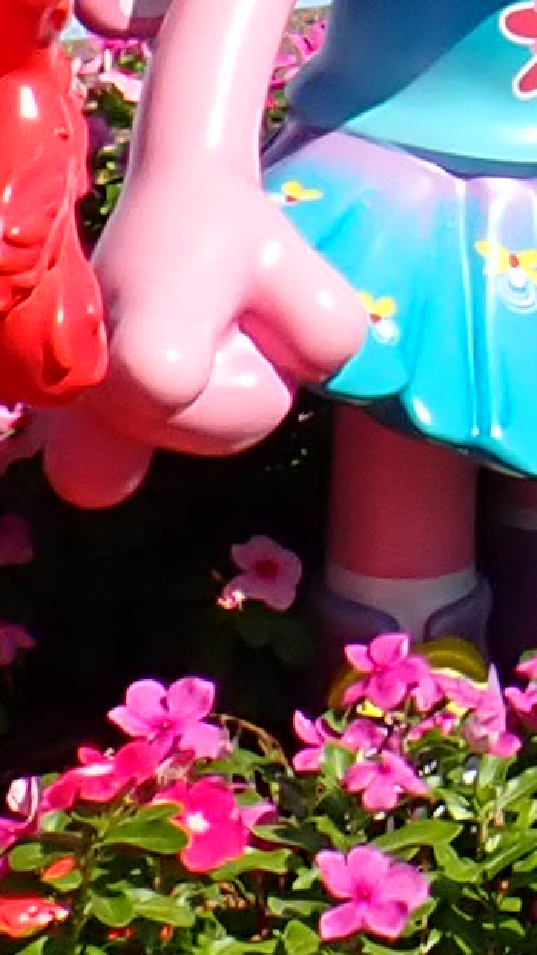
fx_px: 4434
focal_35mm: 175
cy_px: -697
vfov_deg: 11.5
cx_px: 1616
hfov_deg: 6.3
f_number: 8
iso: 100
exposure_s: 1/320
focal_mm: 4.5
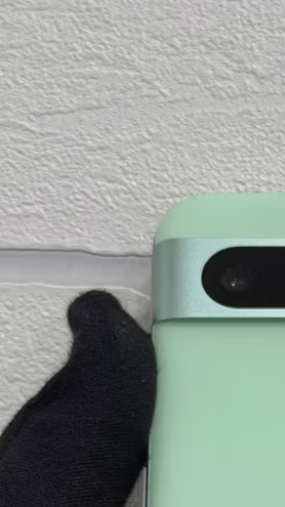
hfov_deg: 9.8
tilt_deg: +3.2
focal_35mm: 121
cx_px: 374
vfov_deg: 17.3
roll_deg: -0.9
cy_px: 504
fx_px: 1625
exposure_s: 1/100
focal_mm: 6.76
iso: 80
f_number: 1.78
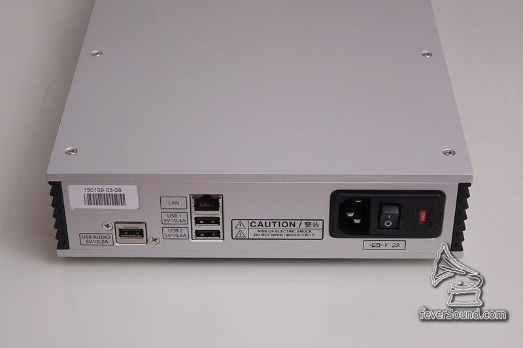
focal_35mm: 76
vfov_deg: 17.9
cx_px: 262
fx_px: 1104
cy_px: 174
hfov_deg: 26.7
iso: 800
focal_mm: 28.02
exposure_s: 1/60
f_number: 5.6
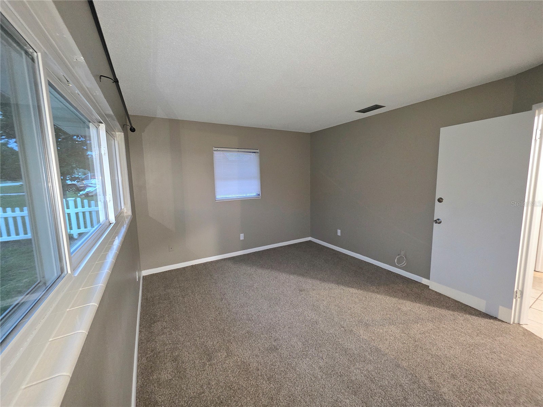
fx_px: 204
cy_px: 204
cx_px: 272
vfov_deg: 89.9
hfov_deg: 106.2
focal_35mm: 13
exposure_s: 1/8.01
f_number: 1.9
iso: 2000
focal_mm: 2.2
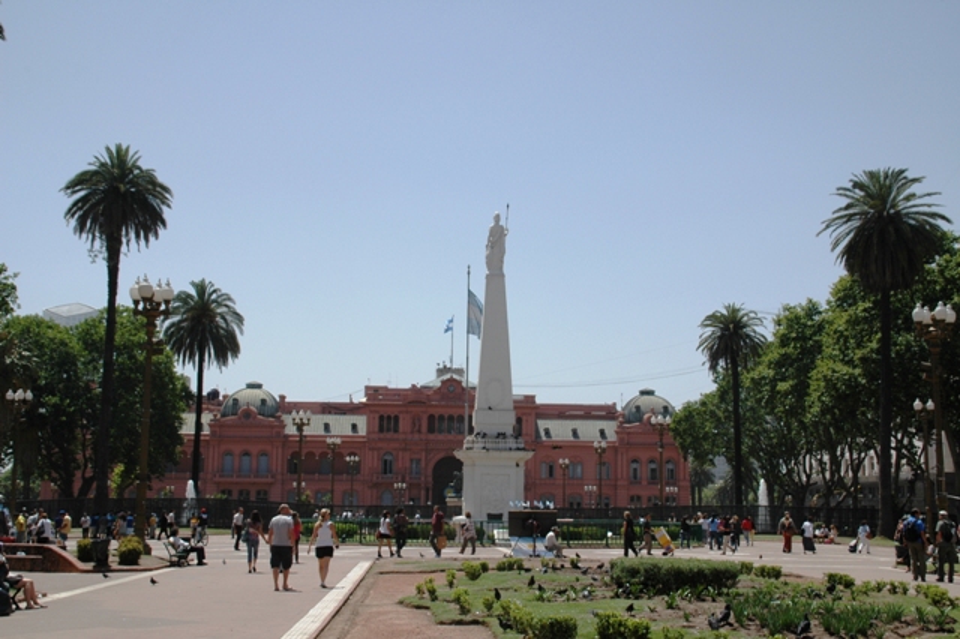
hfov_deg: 41.1
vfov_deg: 28.0
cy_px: 320
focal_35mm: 48
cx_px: 480
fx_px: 1279
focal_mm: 32
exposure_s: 1/400
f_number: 10
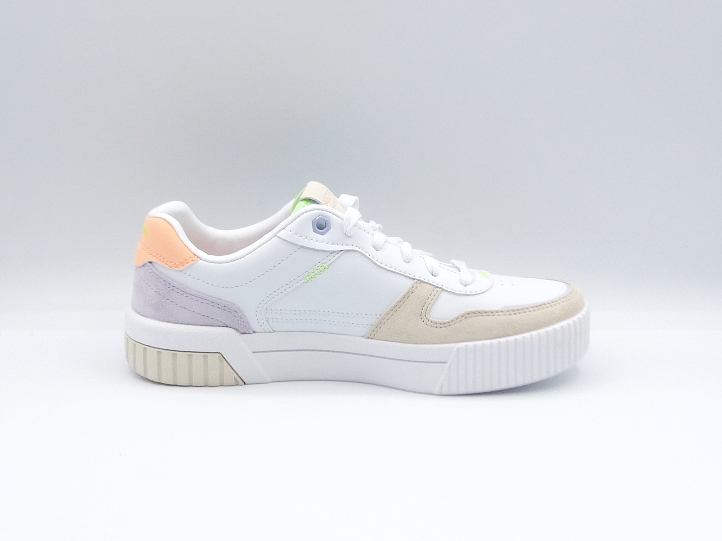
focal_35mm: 50
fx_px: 1043
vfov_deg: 29.1
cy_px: 270
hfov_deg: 38.2
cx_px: 361
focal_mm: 4.9
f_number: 4
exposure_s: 1/250
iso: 100
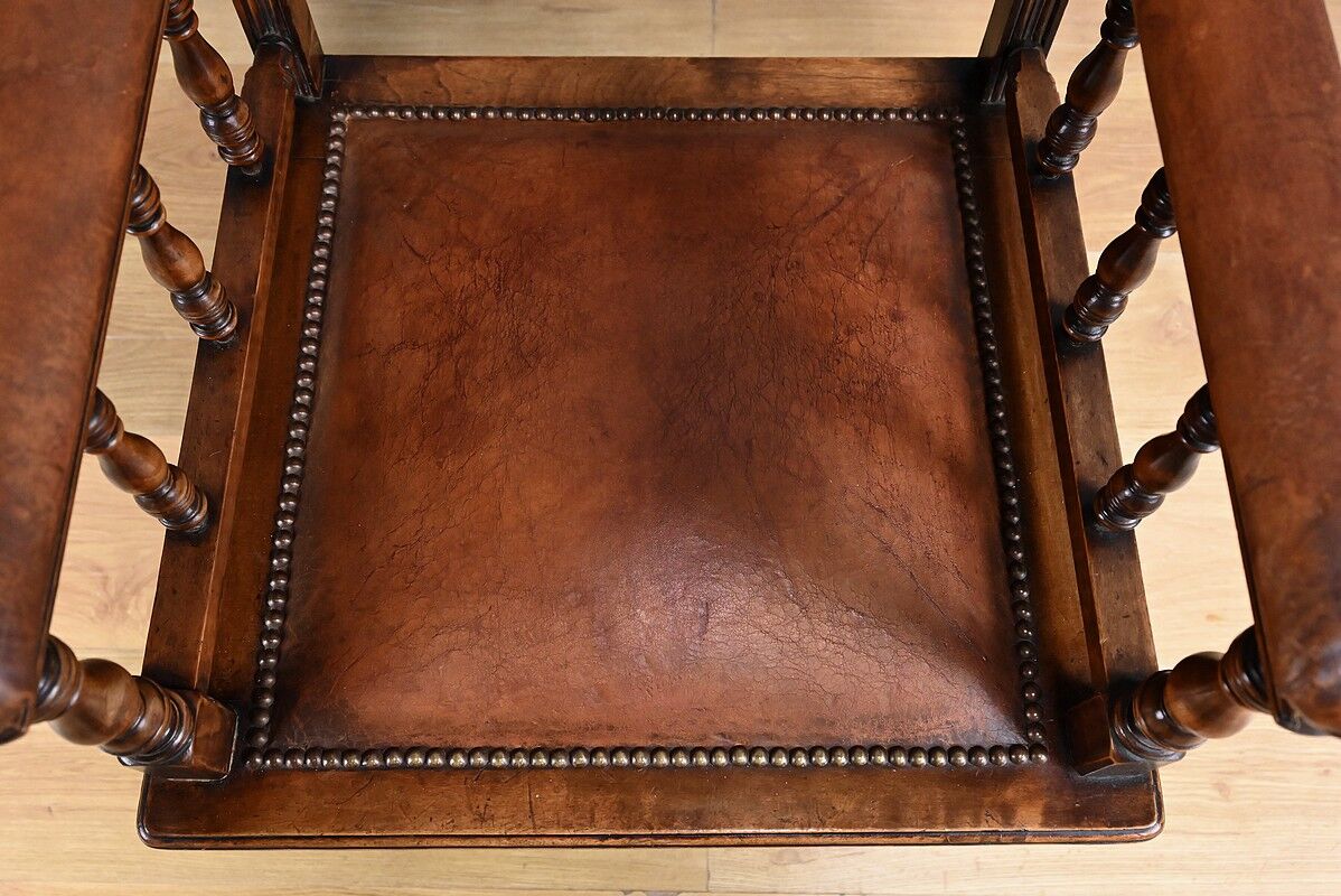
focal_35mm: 32
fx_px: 1193
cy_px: 448
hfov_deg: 58.7
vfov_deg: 41.2
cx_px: 670
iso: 5000
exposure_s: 1/160
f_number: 6.3
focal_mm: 32
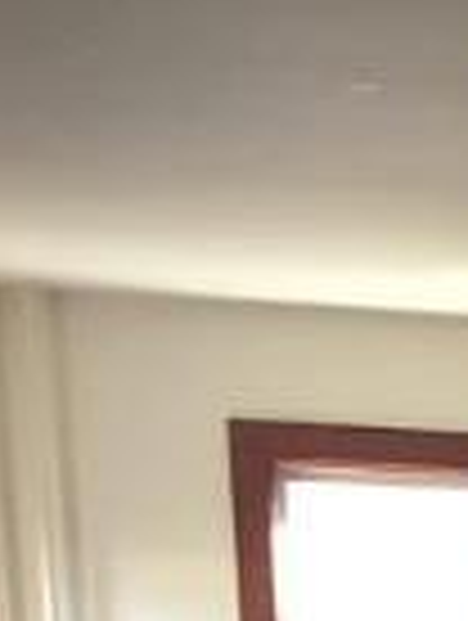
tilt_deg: -8.8
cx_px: 1179
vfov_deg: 10.9
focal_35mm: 161
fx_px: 2893
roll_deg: +0.0
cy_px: 1359
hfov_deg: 8.4
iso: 100
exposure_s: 1/30
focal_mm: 4.15
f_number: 2.2
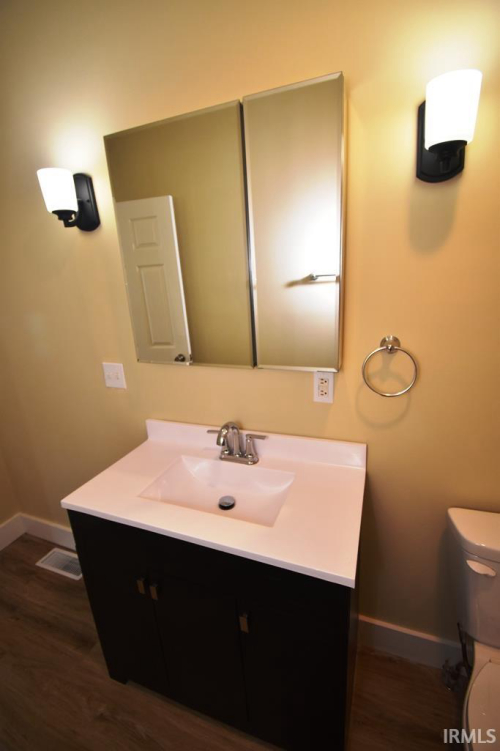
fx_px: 312
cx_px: 250
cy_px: 376
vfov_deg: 100.4
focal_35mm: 15
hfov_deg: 77.3
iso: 800
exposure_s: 1/100
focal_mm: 10
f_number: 5
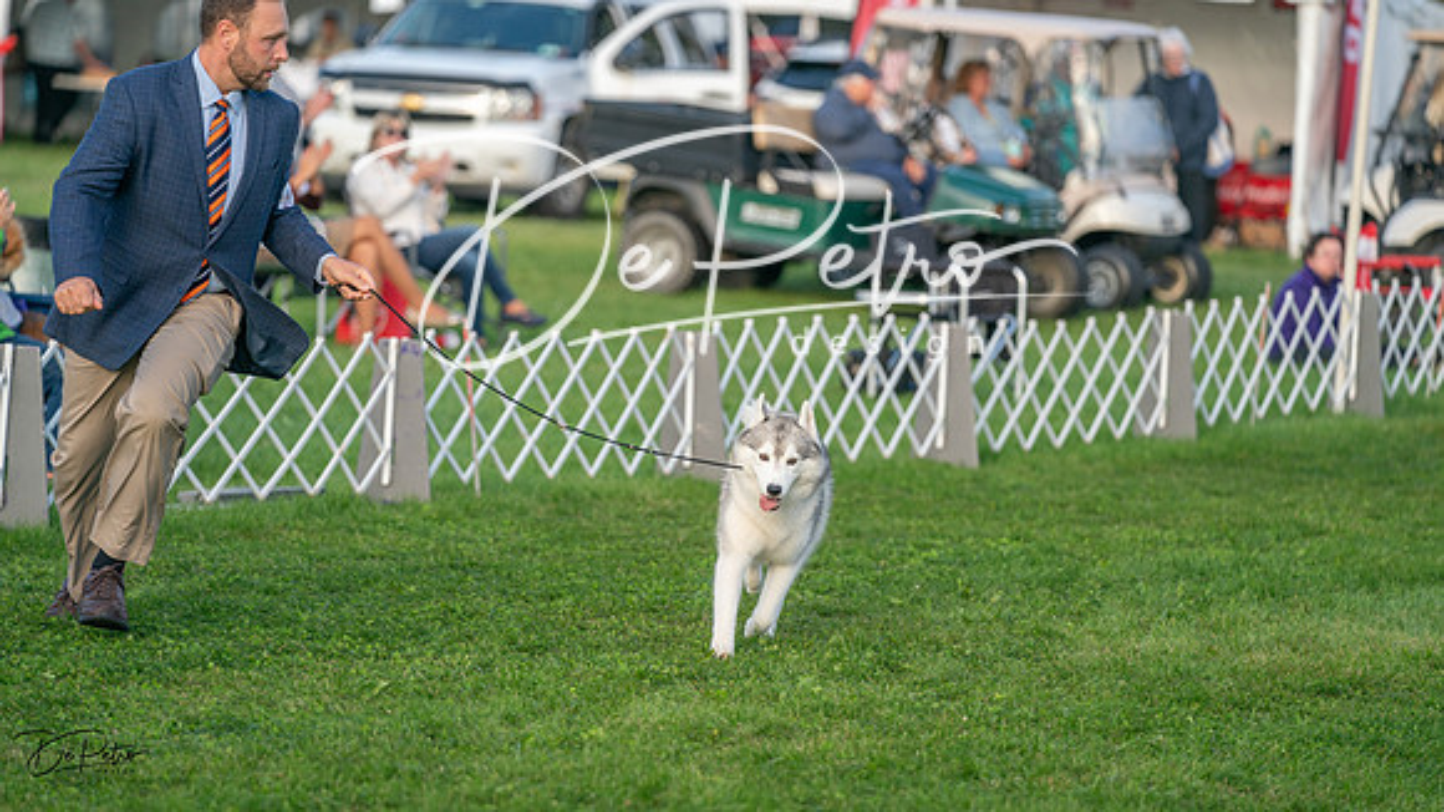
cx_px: 722
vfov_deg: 6.8
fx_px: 6857
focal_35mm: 179
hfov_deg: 12.0
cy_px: 406
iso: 500
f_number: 3.2
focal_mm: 171
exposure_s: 1/2000
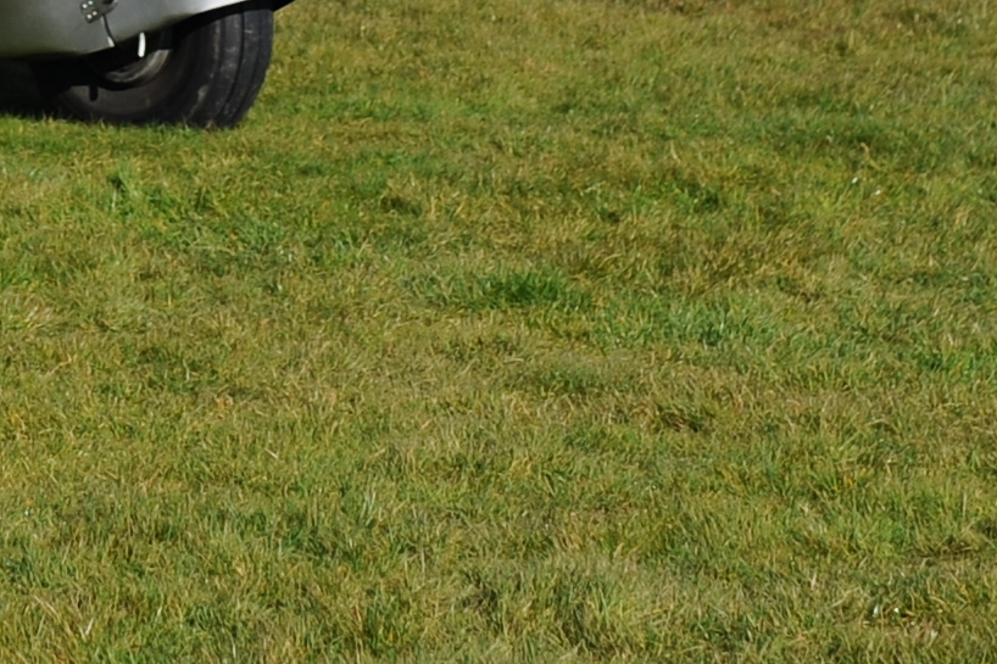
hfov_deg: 7.9
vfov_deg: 5.2
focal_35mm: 260
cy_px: -735
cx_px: 76
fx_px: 7199
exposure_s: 1/6400
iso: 200
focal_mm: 50
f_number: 2.8
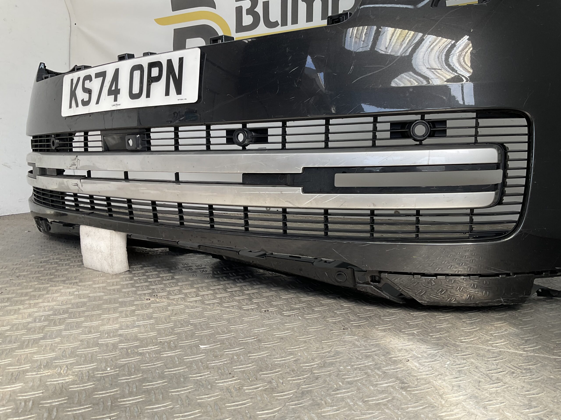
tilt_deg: -8.5
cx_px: 280
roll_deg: -0.9
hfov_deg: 61.7
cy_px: 210
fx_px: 470
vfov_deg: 48.2
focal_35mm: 29
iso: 16
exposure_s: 1/281
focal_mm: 3
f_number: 1.8
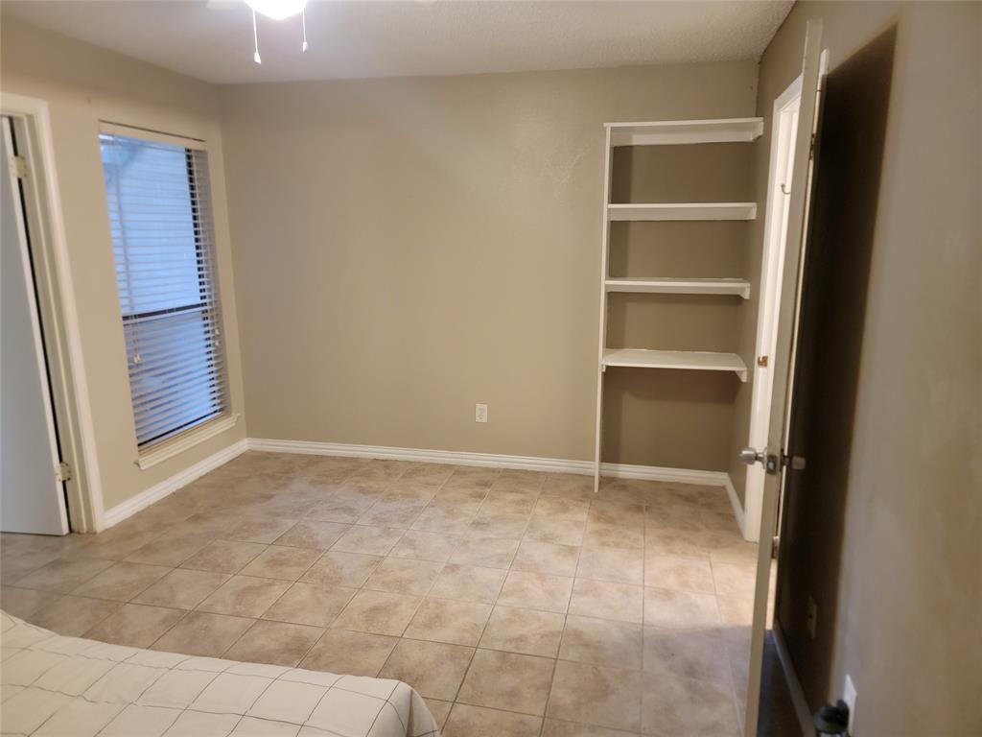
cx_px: 491
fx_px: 681
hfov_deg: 71.6
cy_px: 368
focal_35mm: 24
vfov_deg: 56.8
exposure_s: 1/40
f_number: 1.8
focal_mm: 6.7
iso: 500
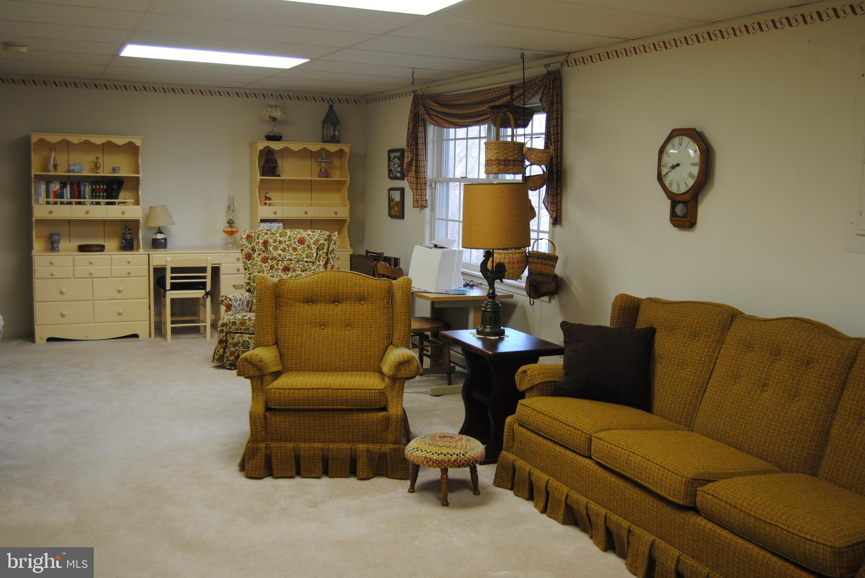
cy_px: 289
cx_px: 432
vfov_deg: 37.0
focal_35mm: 36
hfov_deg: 53.1
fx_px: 866
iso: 220
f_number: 3.8
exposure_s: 1/30
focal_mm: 24
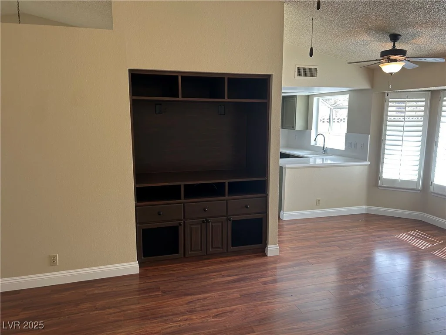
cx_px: 223
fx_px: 335
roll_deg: +0.0
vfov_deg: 53.1
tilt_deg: -9.0
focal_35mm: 26
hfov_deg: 67.3
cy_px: 168
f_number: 1.5
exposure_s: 1/120
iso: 80
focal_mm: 5.7
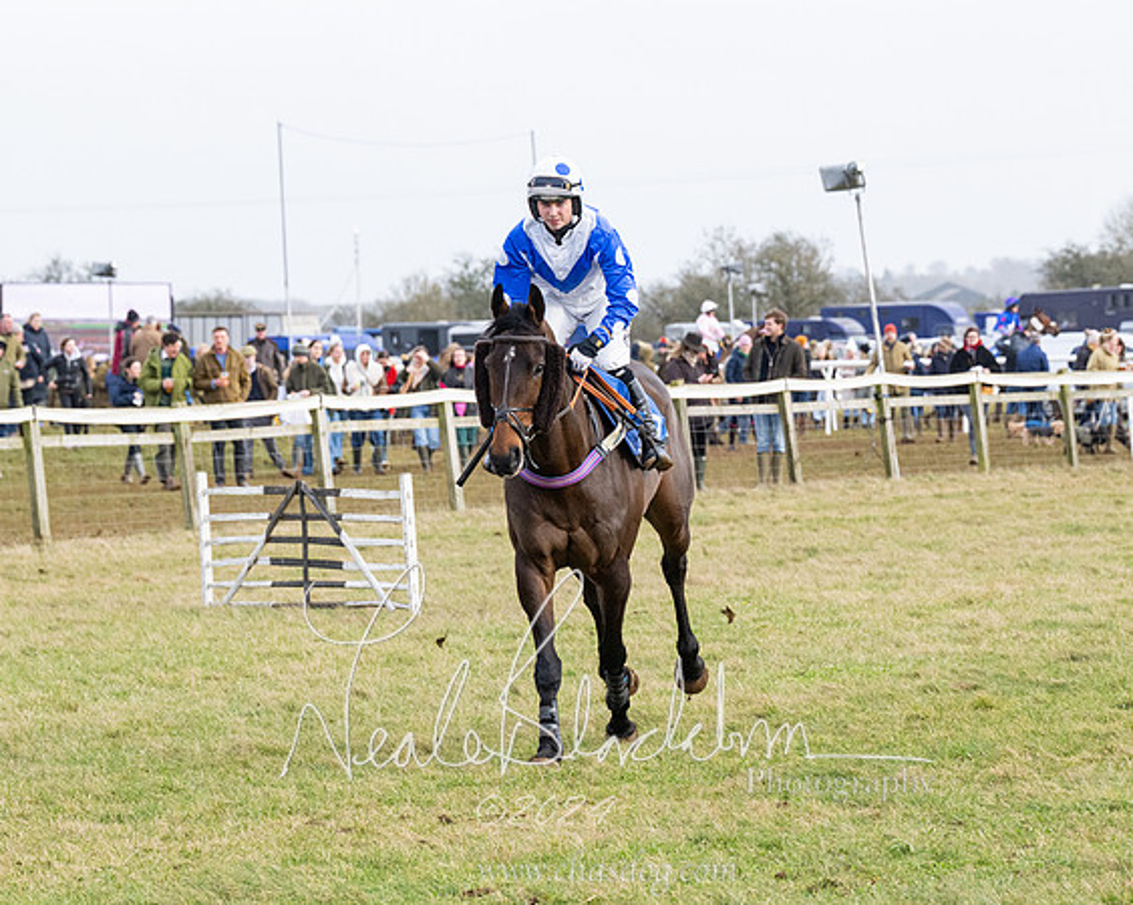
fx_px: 5590
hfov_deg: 11.6
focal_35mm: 167
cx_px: 566
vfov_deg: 9.3
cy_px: 452
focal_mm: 99
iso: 800
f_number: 5
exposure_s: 1/1600
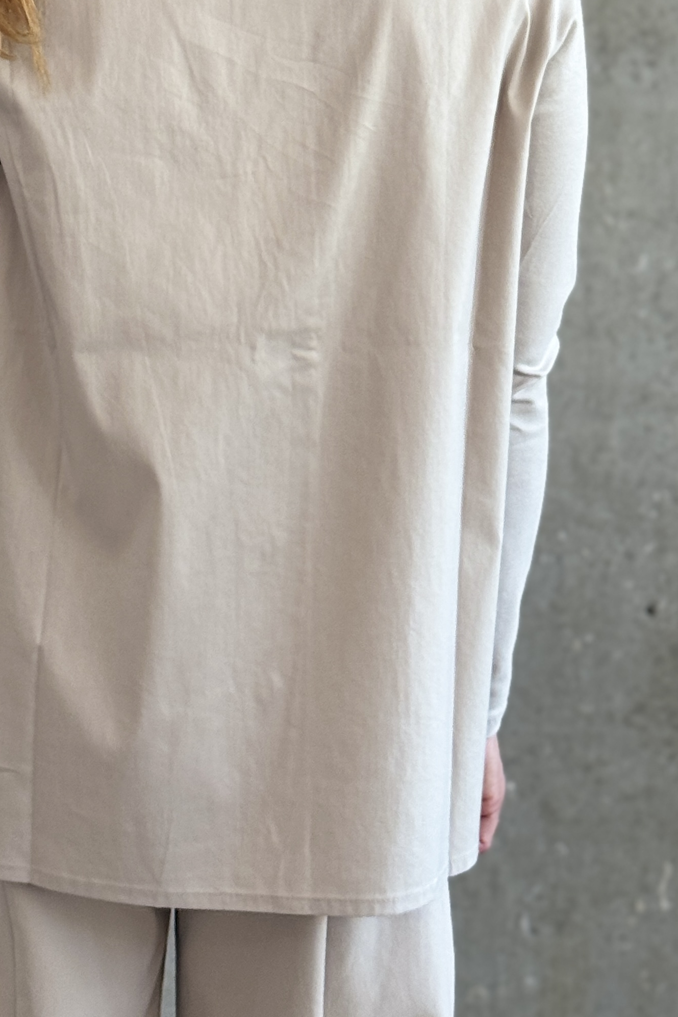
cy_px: 118
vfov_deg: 21.5
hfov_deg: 14.7
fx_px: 2628
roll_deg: -2.1
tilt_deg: -1.4
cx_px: 202
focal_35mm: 93
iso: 80
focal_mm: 6.76
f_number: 1.78
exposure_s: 1/100
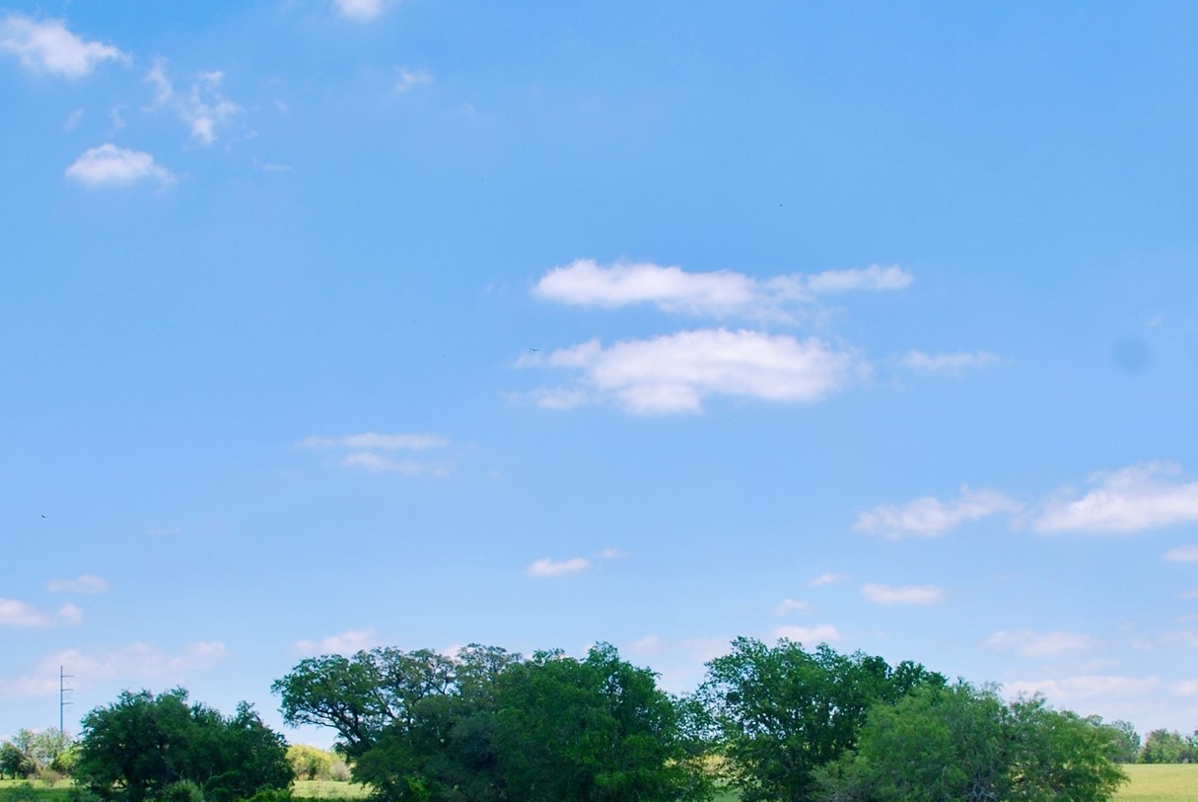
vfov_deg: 20.2
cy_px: 627
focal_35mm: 67
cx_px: 634
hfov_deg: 30.1
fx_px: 2228
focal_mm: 25
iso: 100
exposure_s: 1/250
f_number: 8
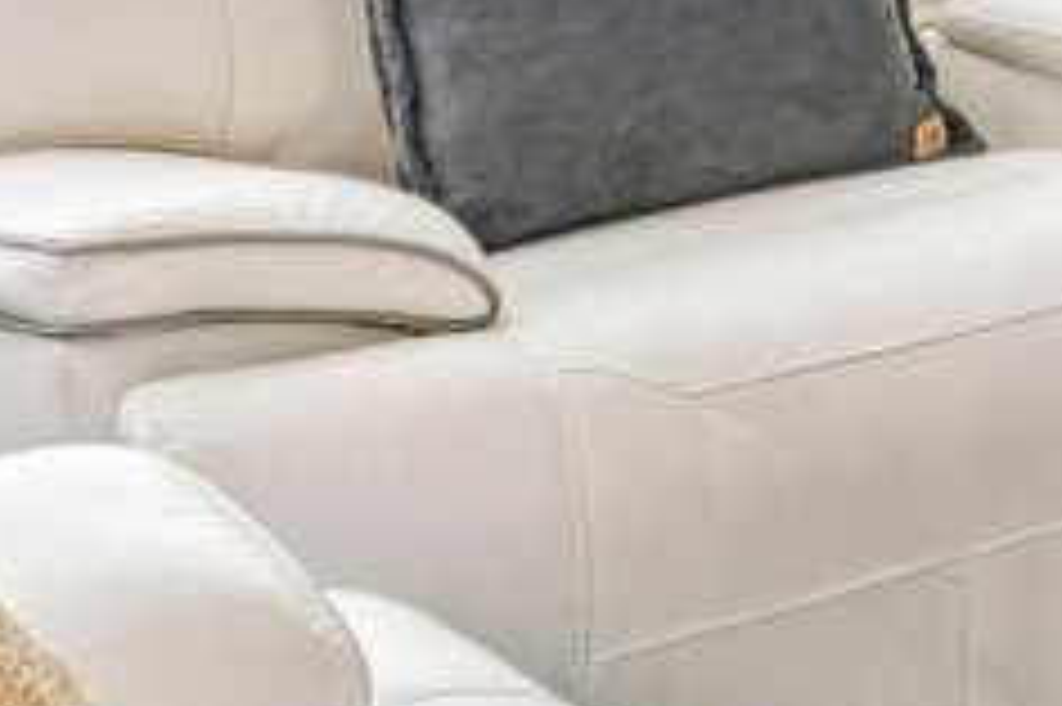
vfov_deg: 11.6
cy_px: -540
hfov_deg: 13.0
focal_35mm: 110
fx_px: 3243
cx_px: 2691
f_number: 8
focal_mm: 16
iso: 400
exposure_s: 1/10
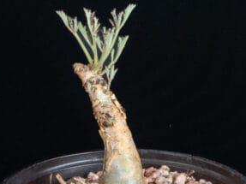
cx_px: 173
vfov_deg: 10.6
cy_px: 60
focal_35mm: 140
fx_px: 994
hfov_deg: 14.1
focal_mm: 60
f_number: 36
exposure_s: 5
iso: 100
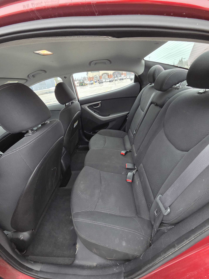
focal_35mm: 13
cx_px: 104
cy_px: 140
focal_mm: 2.2
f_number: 2.2
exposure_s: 1/359
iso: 250
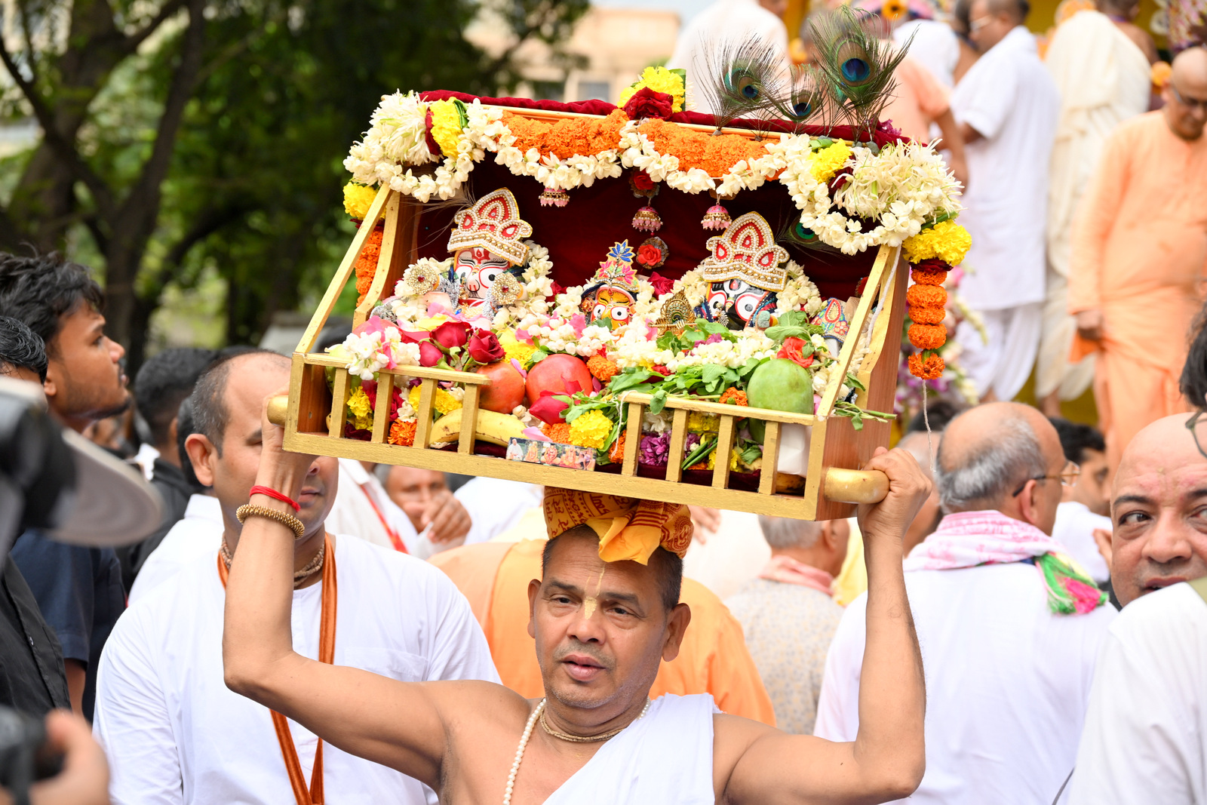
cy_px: 402
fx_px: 2984
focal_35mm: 89
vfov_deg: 15.4
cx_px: 604
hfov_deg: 22.9
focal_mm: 89
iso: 400
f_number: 6.3
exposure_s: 1/250
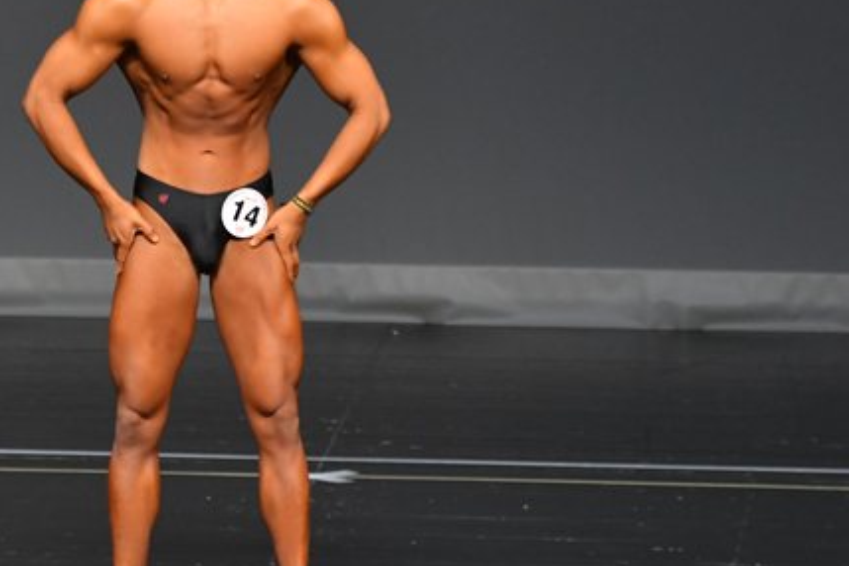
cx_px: 211
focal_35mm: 569
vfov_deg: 2.4
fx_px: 13418
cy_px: 232
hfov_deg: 3.6
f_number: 5.6
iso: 2500
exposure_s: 1/400
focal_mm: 210
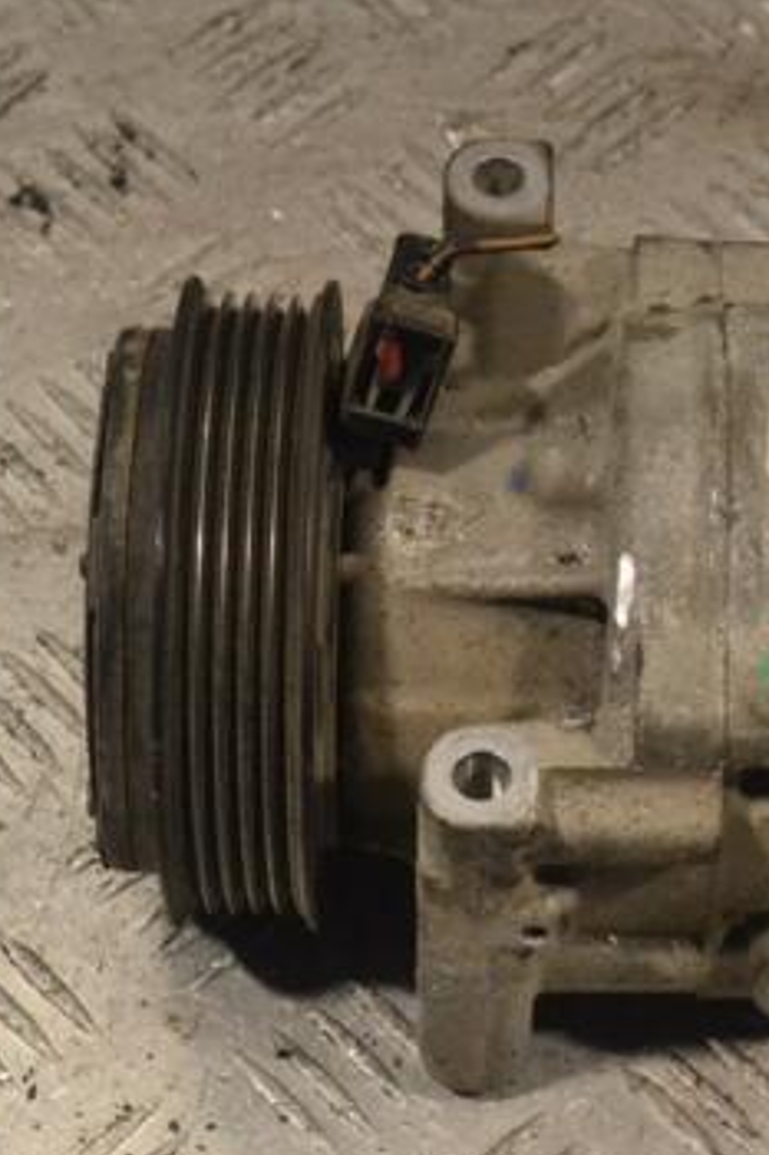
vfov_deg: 17.7
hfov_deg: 11.7
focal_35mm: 116
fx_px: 3716
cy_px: 571
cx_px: 789
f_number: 10
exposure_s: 1/400
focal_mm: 45
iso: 3200
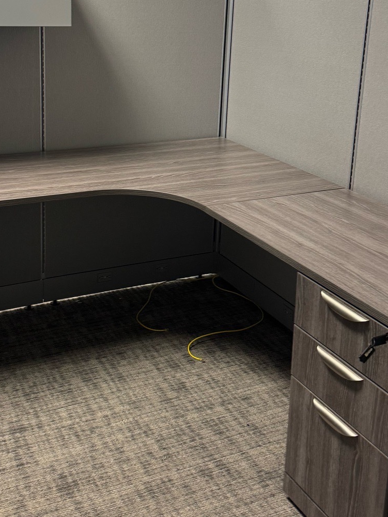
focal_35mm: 46
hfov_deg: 31.4
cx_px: 154
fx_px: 688
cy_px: 142
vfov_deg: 40.3
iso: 200
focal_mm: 6.76
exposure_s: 1/60
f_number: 1.78
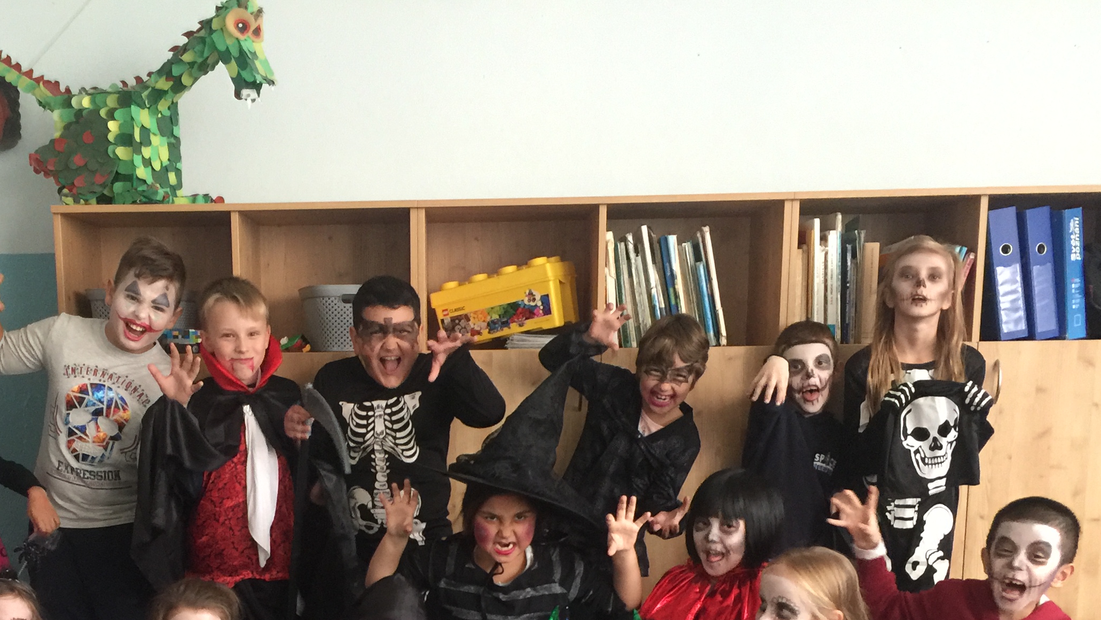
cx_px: 381
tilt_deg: -11.3
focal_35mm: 50
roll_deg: -0.7
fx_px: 1460
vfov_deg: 22.8
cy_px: 652
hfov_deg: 40.9
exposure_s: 1/10
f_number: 2.2
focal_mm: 4.15
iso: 100
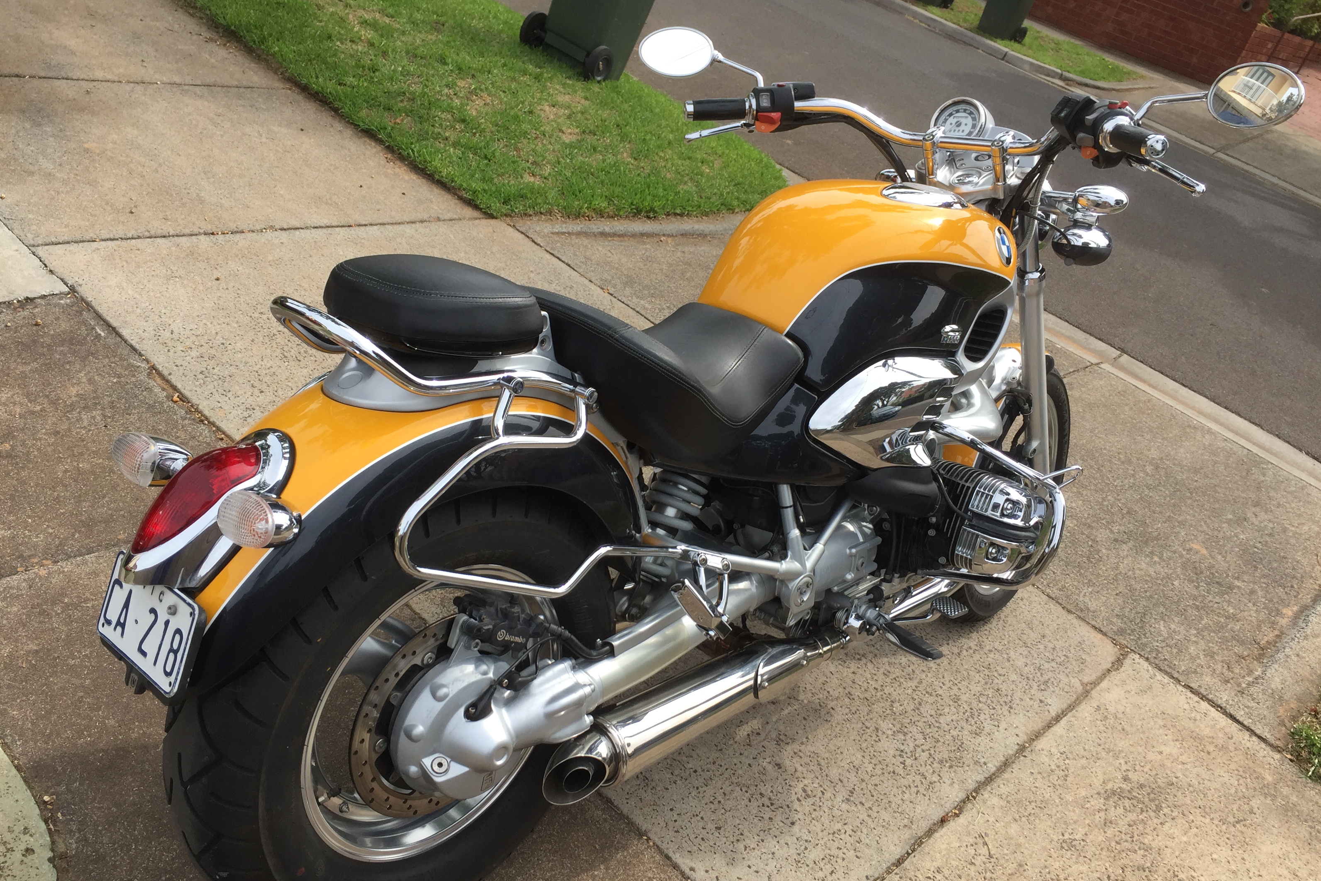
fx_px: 1137
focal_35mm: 31
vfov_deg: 42.3
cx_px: 645
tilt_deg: -27.5
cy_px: 466
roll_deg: -21.4
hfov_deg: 60.3
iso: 32
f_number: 2.2
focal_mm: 4.15
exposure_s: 1/989
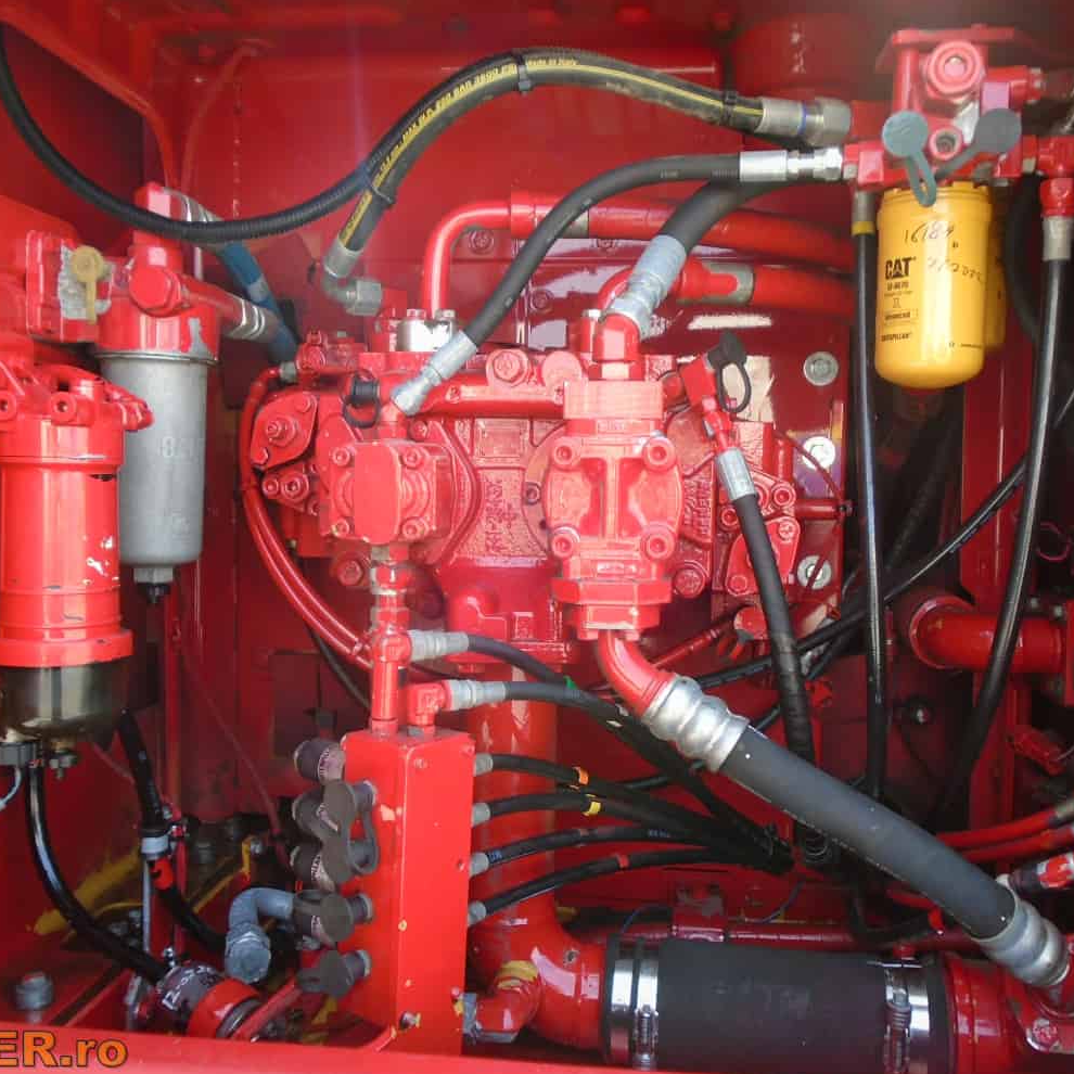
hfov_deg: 52.5
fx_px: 1088
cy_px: 539
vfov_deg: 52.5
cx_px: 541
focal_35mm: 31
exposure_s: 1/60
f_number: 3.2
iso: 100
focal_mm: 4.6
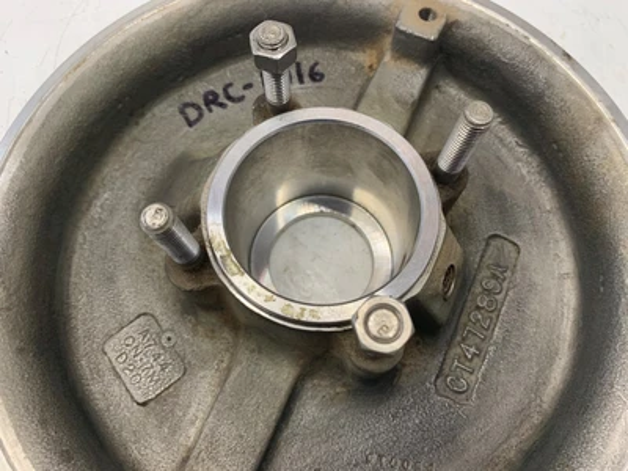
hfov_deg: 67.3
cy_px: 236
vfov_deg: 53.1
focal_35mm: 26
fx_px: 472
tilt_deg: -70.4
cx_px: 314
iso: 100
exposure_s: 1/117
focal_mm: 4.25
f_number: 1.8
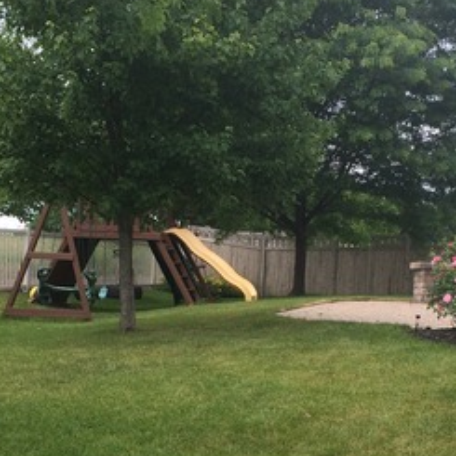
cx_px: 251
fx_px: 999
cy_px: 357
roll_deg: -2.2
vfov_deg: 25.3
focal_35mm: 67
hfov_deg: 25.7
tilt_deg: -7.3
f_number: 2.2
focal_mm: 4.15
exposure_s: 1/733
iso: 32
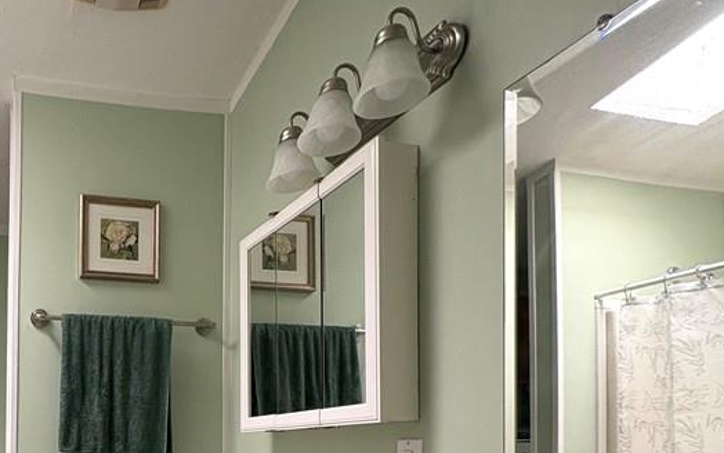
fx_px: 572
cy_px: 443
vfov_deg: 38.7
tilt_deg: +0.4
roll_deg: -0.7
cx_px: 69
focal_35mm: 29
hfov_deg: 55.7
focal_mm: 2.22
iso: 200
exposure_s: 1/99
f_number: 2.2
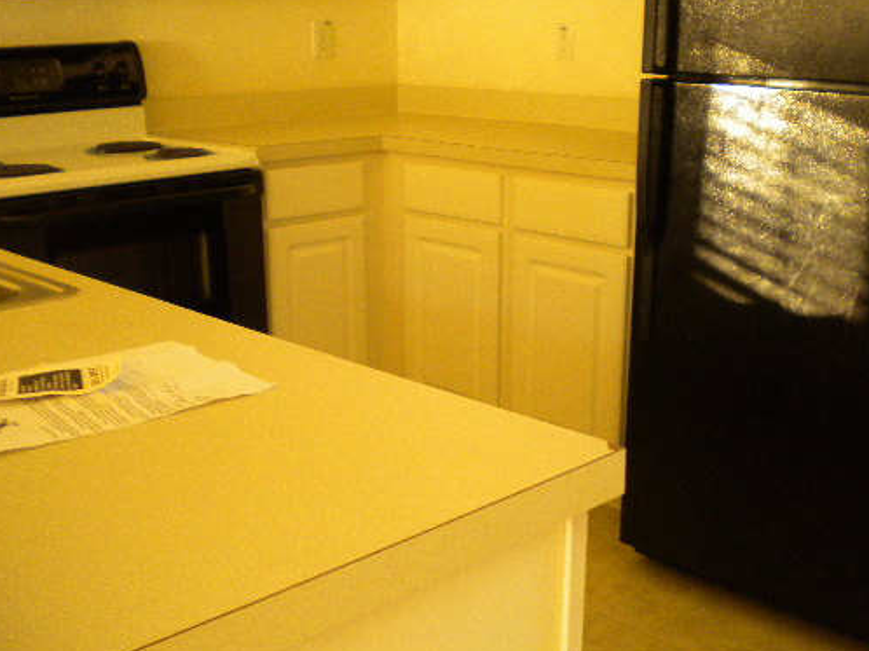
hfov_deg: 42.1
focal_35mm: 45
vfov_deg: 32.2
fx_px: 1129
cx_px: 468
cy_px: 340
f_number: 3.1
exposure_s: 1/52
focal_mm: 6.3
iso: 342
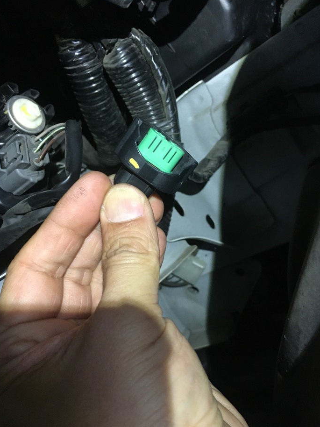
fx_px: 407
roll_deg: +39.2
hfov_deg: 42.9
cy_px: 233
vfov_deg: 55.3
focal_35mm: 33
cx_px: 168
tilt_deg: -13.3
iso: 160
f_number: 2.2
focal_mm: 4.15
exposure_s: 1/30
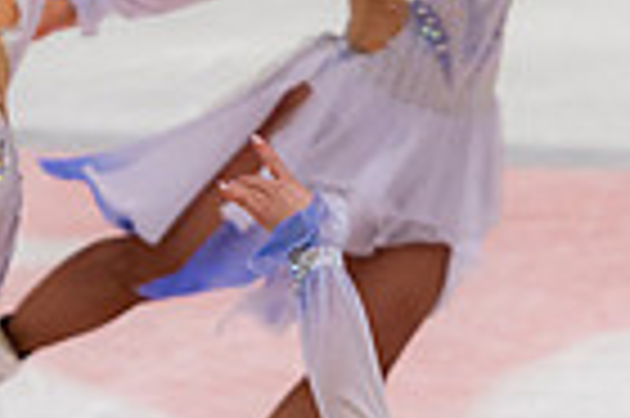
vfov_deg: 1.6
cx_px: 1012
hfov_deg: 2.4
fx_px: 15207
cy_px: 438
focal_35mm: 870
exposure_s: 1/400
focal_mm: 140
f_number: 3.5
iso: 560
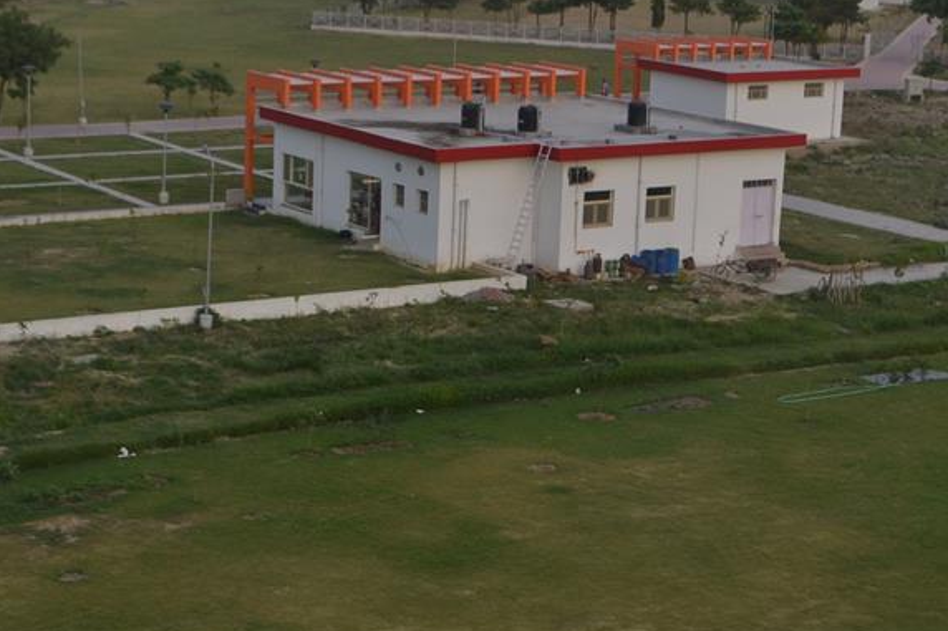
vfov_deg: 15.9
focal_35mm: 86
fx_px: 2264
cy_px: 238
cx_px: 472
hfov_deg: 23.7
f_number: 6.3
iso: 200
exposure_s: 1/125
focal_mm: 32
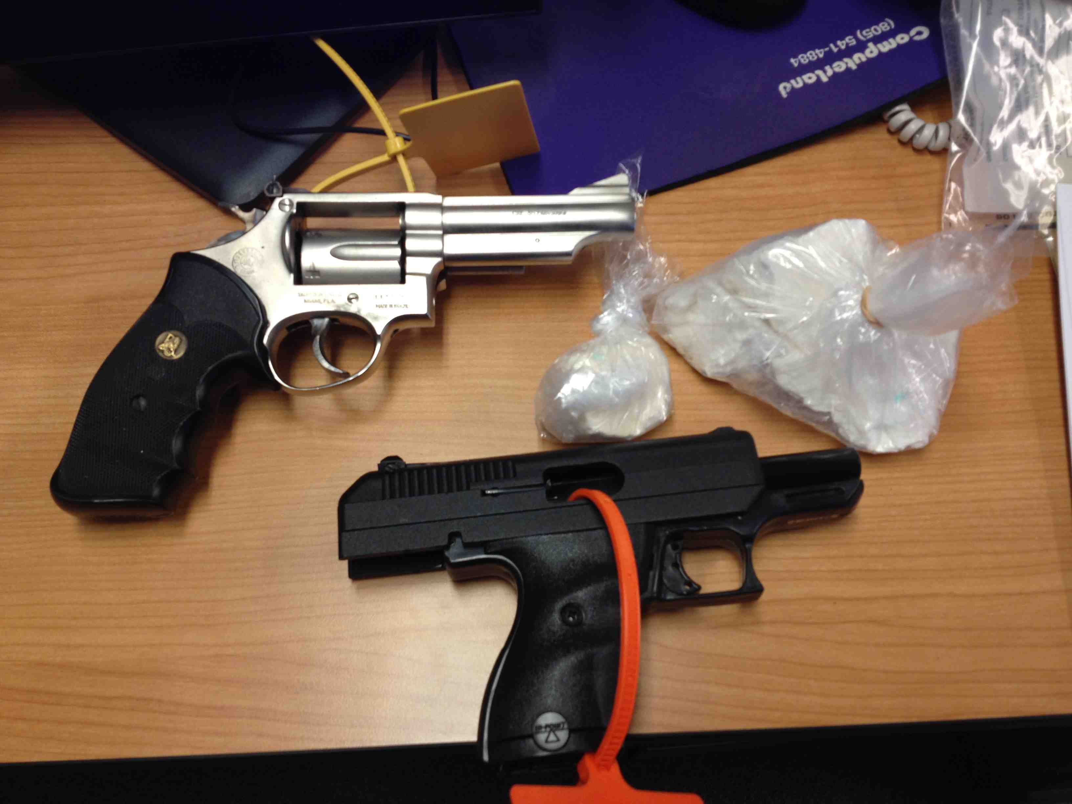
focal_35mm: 35
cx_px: 536
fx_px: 1084
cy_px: 402
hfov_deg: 52.6
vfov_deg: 40.7
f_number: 2.4
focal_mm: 4.28
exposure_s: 1/20
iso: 64
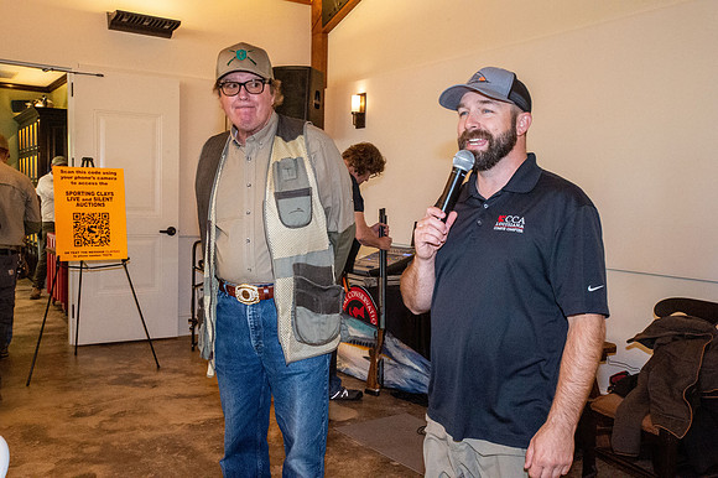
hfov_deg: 54.5
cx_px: 359
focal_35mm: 35
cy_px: 239
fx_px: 698
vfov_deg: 37.8
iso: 20000
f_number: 14
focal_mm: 35
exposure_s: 1/100
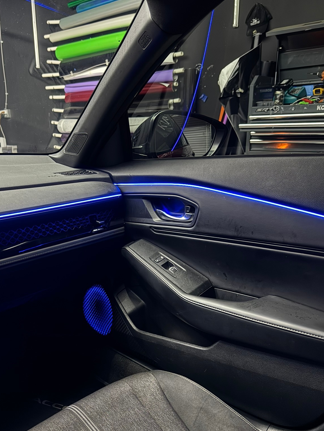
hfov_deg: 43.7
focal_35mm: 32
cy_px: 261
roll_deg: +2.0
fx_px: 399
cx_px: 114
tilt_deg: -18.0
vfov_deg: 56.3
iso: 1000
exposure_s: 1/51
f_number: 1.78
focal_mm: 6.76
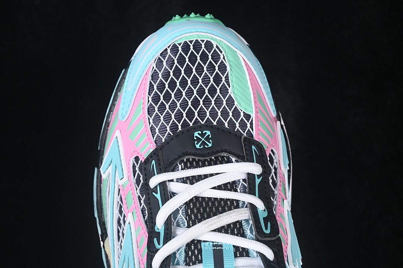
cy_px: 134
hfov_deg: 27.0
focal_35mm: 75
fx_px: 840
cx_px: 202
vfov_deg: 18.2
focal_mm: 50
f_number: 7.1
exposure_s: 1/80
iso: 160
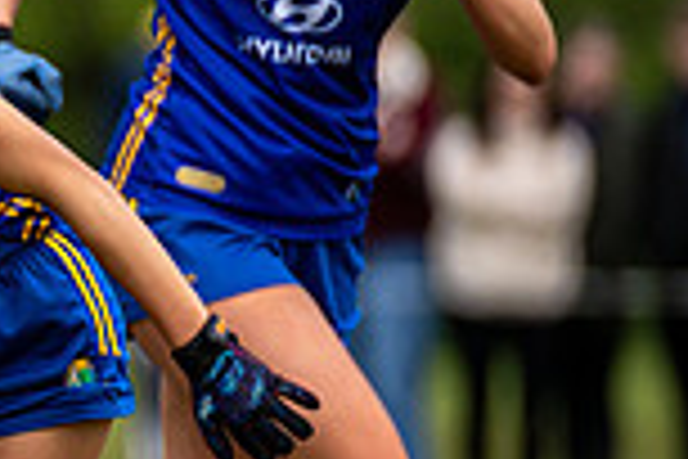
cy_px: 362
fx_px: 29582
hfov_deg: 1.3
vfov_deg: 0.9
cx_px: -798
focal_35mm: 1548
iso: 250
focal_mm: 300
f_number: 2.8
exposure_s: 1/2500
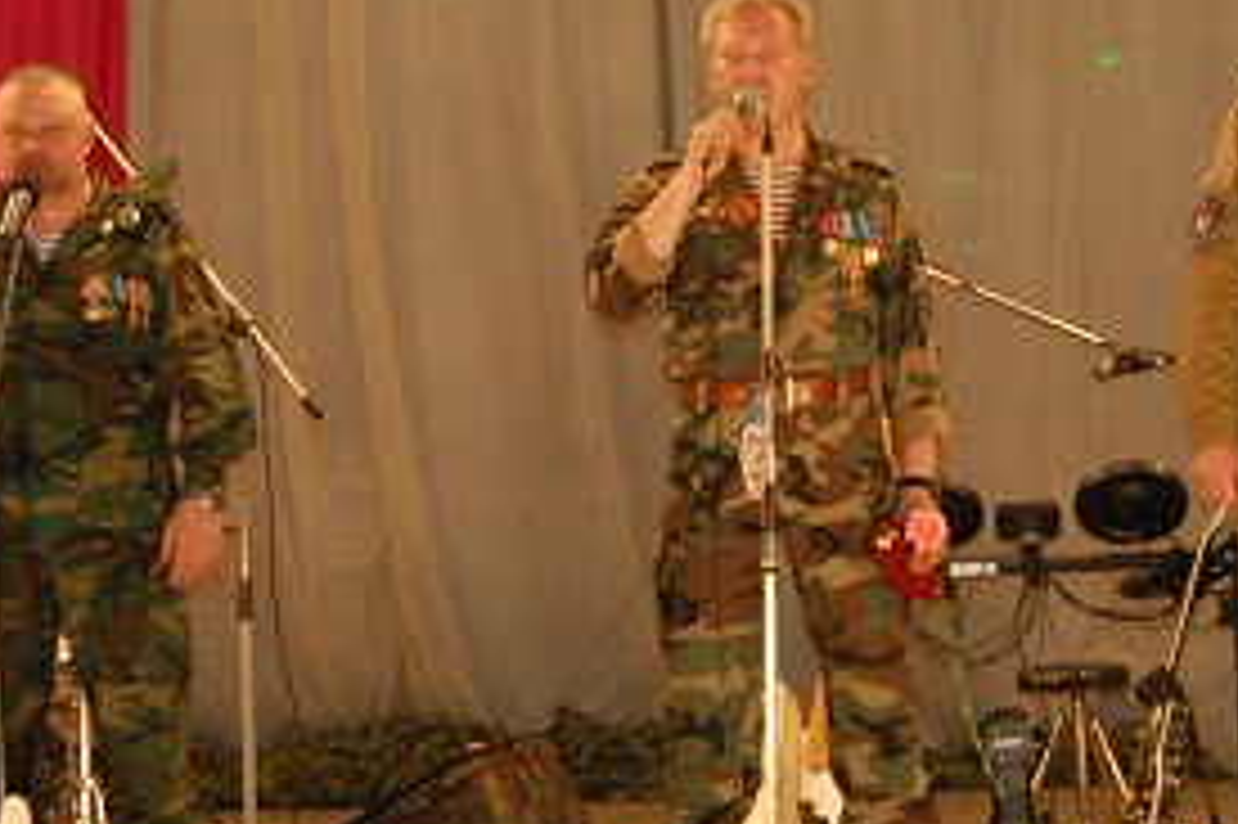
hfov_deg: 11.2
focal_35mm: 183
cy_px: 29
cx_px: 689
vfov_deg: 7.5
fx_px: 6289
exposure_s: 1/60
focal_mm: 42
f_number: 5.3
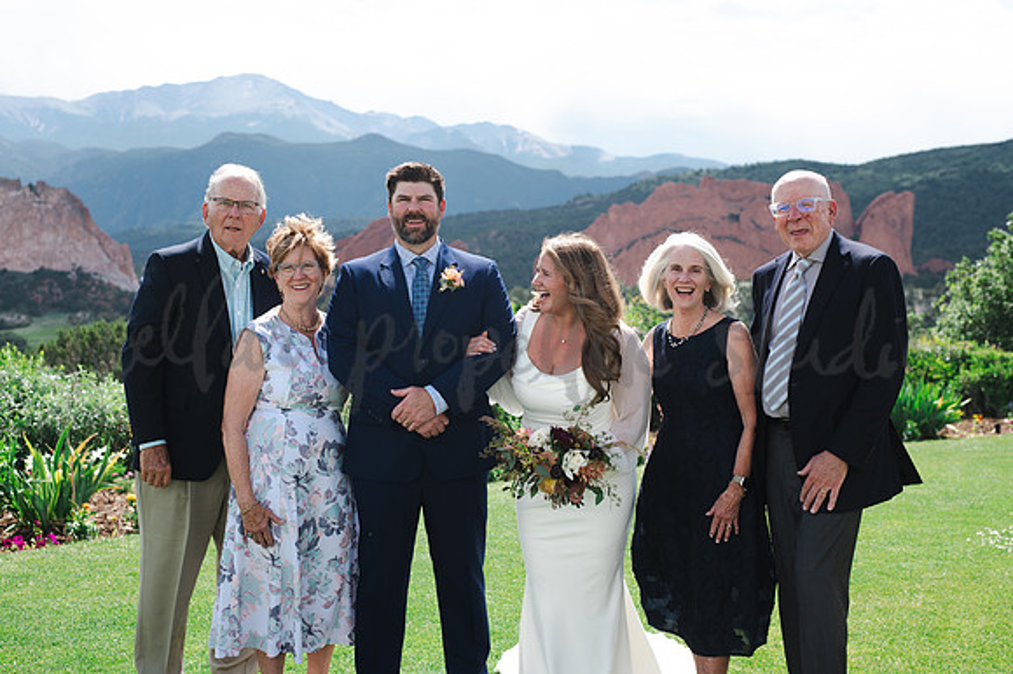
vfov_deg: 27.0
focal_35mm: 50
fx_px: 1406
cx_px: 506
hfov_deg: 39.6
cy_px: 337
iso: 100
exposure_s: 1/400
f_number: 4
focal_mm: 50
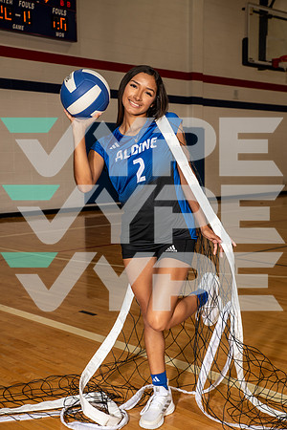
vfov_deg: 38.2
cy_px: 215
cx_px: 144
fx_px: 622
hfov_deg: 26.0
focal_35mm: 52
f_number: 6.3
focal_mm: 52
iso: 320
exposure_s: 1/250
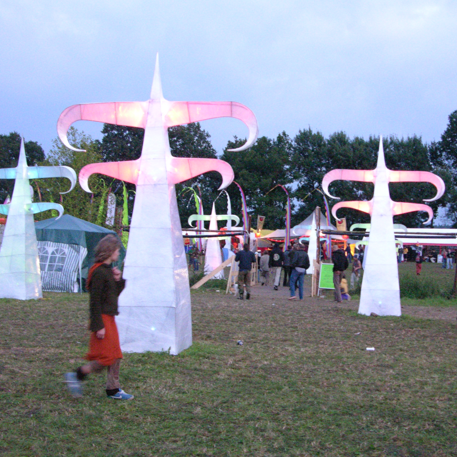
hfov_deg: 31.5
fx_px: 807
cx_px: 282
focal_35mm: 54
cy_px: 239
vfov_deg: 31.6
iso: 400
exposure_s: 1/25.3
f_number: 2.8
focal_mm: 8.9
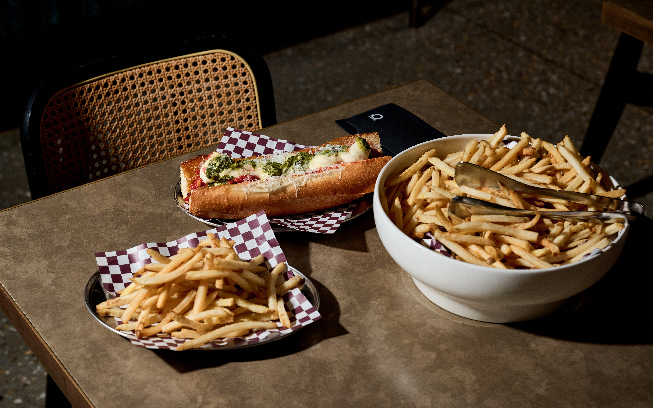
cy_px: 209
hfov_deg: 32.0
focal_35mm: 64
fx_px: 1139
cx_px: 332
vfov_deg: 20.3
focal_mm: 61
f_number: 6.3
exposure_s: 1/160
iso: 320
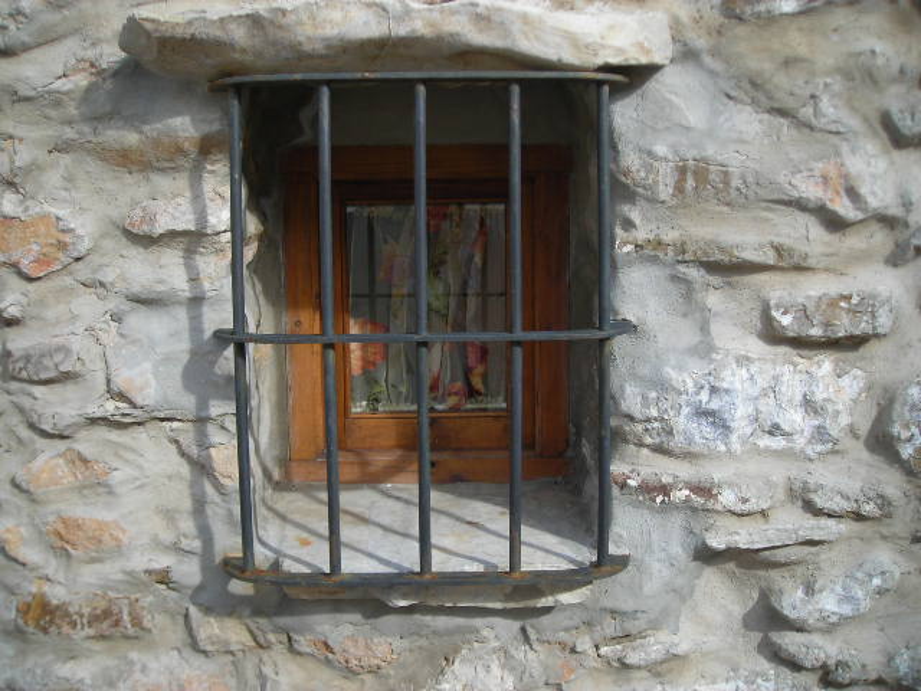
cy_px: 346
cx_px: 460
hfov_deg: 49.0
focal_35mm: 38
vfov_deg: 37.7
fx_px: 1011
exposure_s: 1/342
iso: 50
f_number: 3.2
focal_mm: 6.3
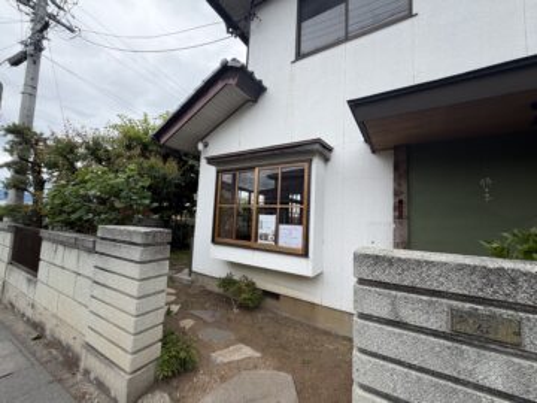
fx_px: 217
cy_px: 202
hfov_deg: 102.1
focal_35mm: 14
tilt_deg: +4.3
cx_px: 268
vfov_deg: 85.7
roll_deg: -2.6
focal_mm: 2.22
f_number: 2.2
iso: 25
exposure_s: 1/770
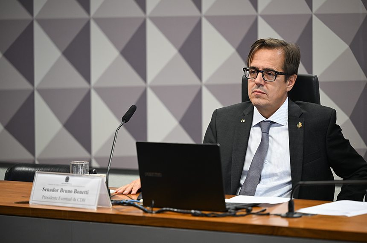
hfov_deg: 13.7
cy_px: 122
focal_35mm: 150
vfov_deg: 9.1
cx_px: 184
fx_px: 1526
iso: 800
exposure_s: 1/125
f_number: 2.8
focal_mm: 150
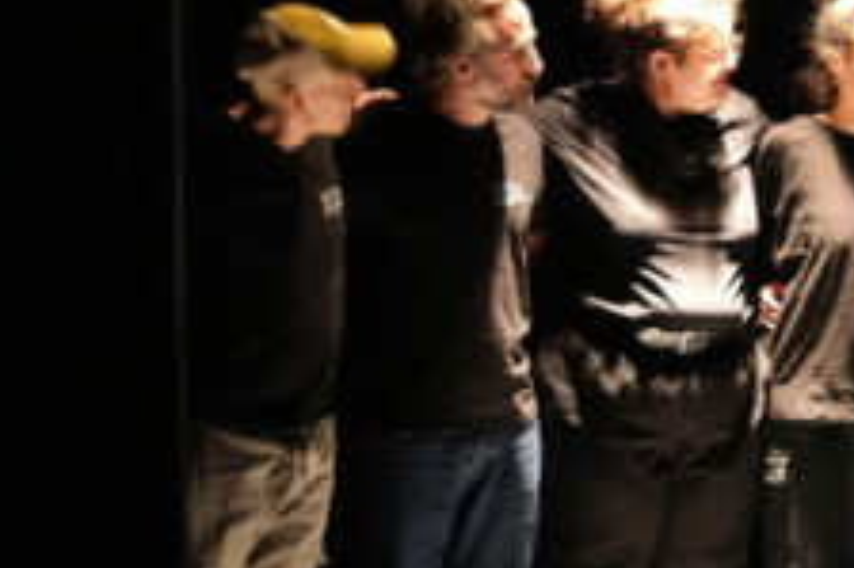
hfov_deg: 15.0
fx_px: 3195
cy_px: 236
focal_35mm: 135
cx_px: 854
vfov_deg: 10.2
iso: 12800
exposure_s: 1/25
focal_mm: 50.3
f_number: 2.8
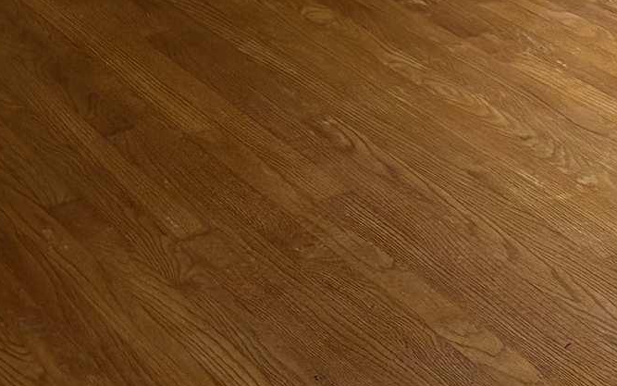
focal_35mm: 127
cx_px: 714
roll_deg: +3.6
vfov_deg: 10.0
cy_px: -211
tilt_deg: -13.5
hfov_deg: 15.9
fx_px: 2136
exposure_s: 1/127
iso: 125
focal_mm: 5.96
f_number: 1.6
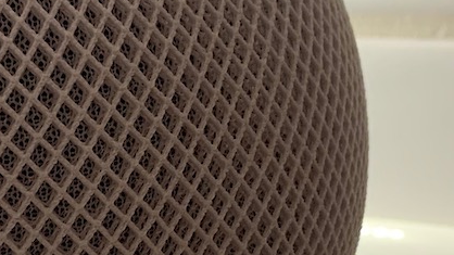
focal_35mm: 123
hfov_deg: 17.4
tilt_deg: -12.4
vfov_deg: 9.6
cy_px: 360
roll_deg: +0.3
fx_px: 1481
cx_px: 207
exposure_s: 1/100
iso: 50
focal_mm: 4.25
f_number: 1.8
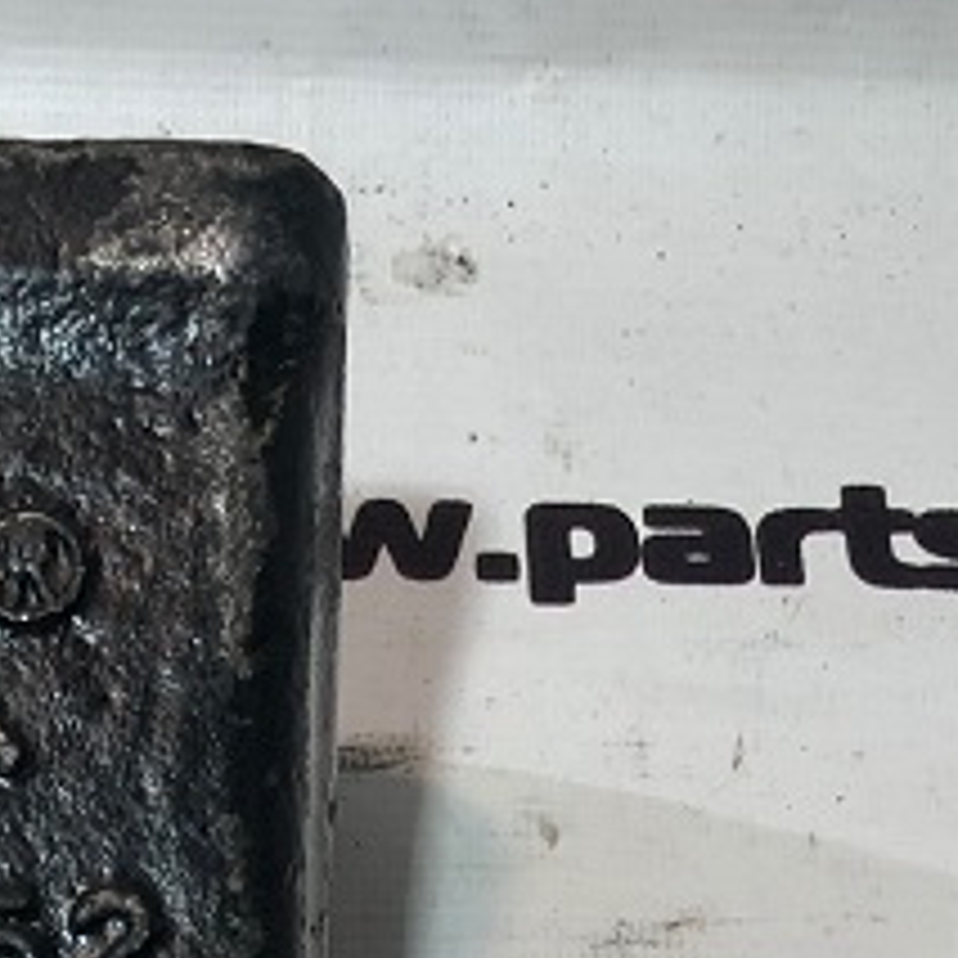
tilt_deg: -62.6
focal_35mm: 119
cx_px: -85
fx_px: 3726
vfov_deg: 13.6
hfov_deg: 14.3
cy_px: 1507
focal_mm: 3.99
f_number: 1.8
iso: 25
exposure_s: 1/50
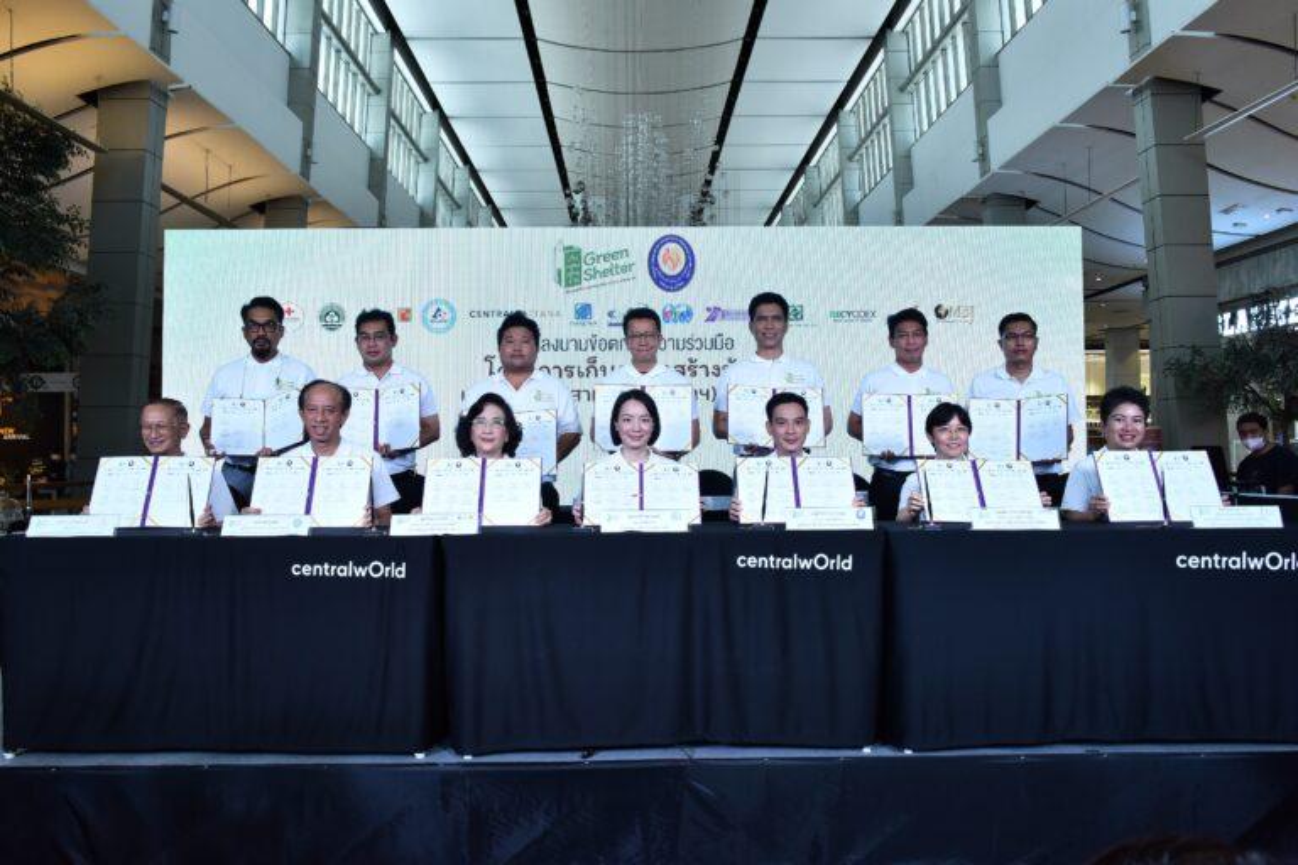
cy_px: 432
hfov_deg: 58.7
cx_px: 649
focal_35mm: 32
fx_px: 1154
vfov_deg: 41.1
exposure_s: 1/80
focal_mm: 32
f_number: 10
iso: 1250
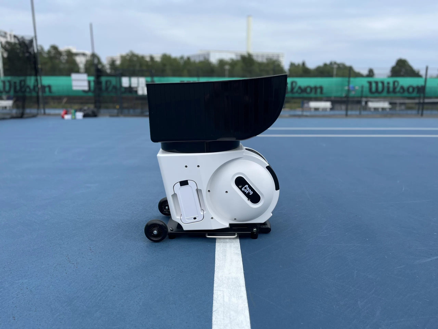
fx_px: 329
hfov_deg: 67.3
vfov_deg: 53.1
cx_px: 219
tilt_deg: -12.1
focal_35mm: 26
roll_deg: +0.3
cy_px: 164
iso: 50
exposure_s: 1/1776
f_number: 1.6
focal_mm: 5.1
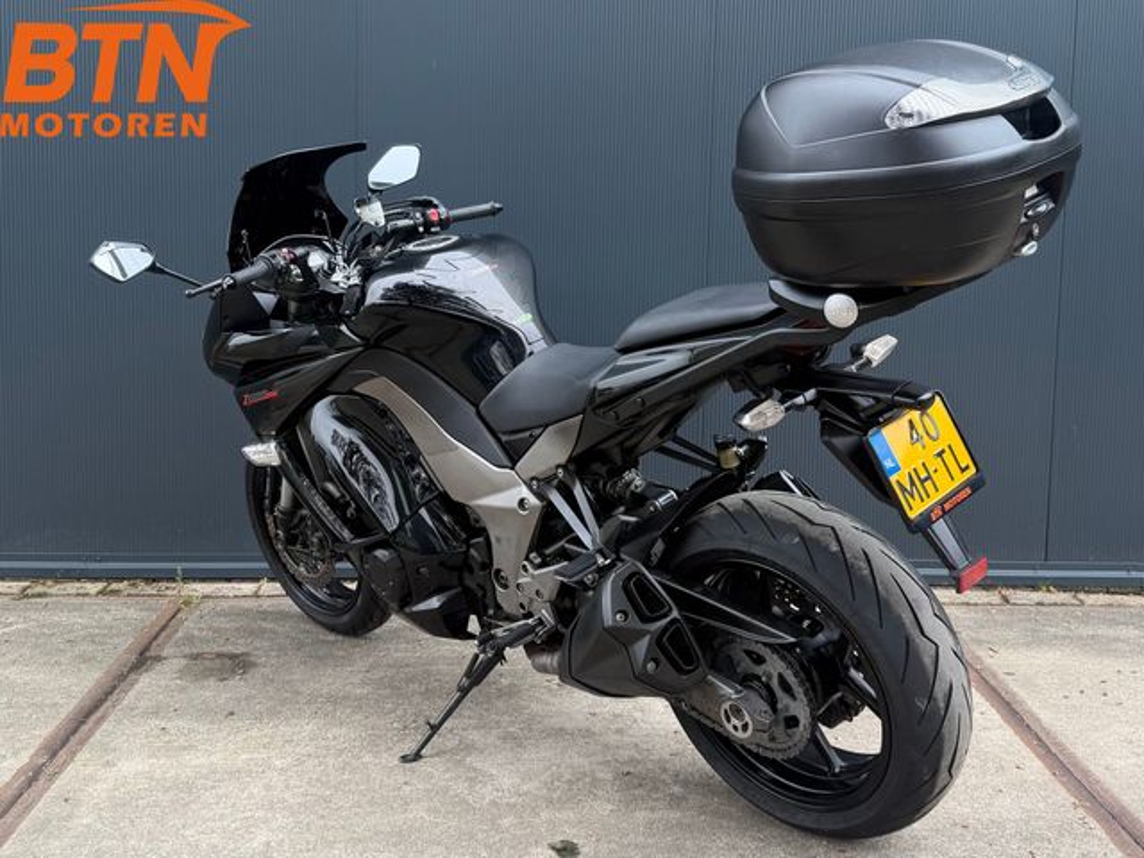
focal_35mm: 24
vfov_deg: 56.8
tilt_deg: -4.0
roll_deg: -1.0
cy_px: 429
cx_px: 572
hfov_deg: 71.6
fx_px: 793
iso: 80
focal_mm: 6.76
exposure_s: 1/410
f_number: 1.78
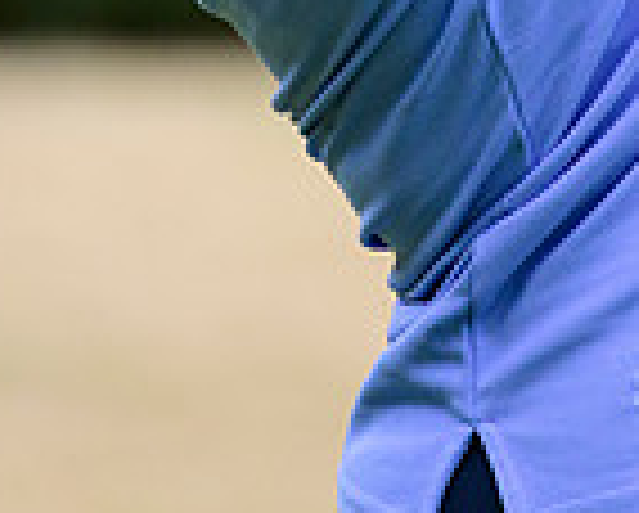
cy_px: -771
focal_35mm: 2302
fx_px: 43595
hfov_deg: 0.8
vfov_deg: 0.7
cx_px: 723
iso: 1000
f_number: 5.6
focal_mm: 400
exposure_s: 1/800
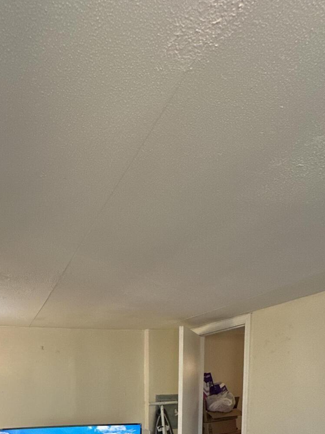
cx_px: 90
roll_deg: +1.2
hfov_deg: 48.2
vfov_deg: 51.9
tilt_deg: -5.6
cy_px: 425
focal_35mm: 28
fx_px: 351
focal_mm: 2.22
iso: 250
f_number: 2.2
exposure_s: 1/60
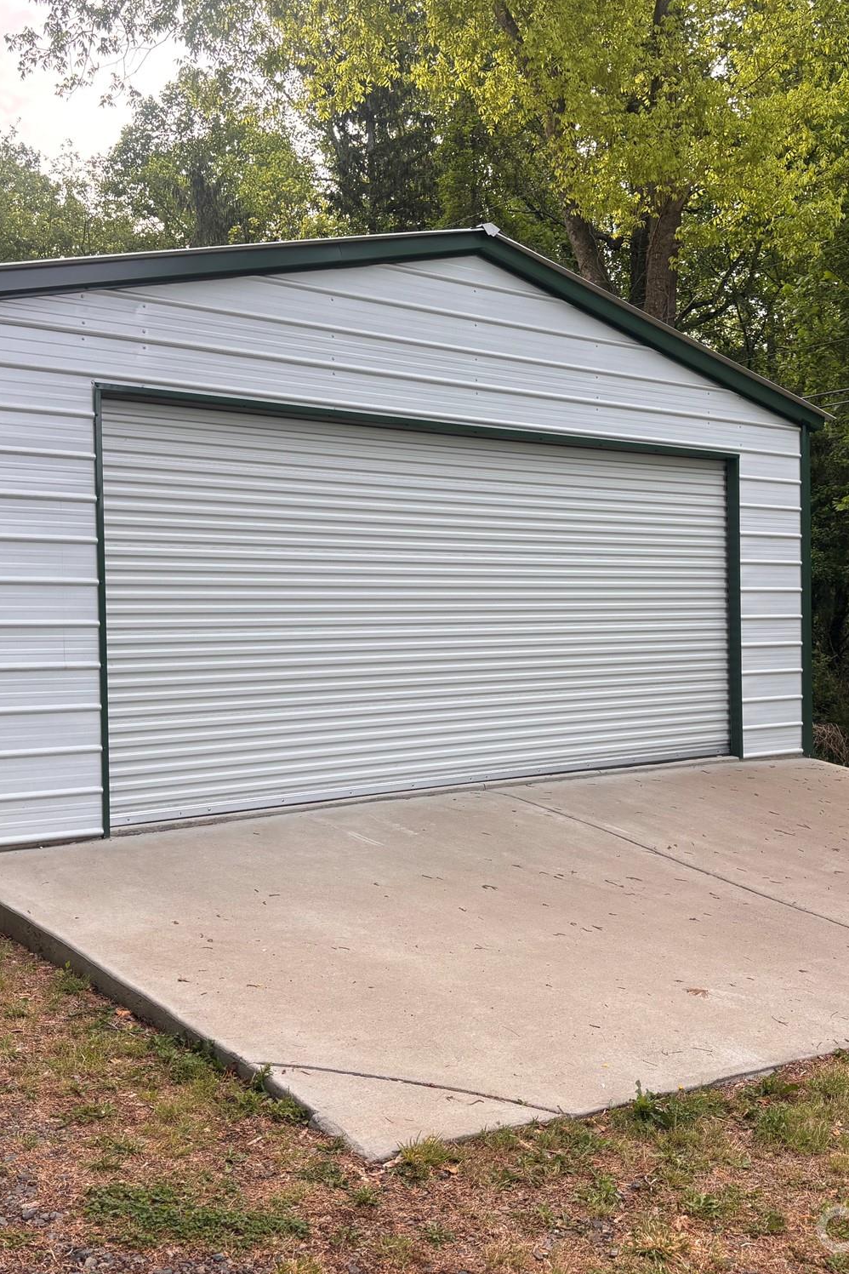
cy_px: 640
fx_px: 1309
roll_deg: +1.1
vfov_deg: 51.9
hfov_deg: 35.9
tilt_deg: -0.1
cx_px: 458
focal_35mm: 37
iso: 50
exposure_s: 1/662
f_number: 1.6
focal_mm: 5.96
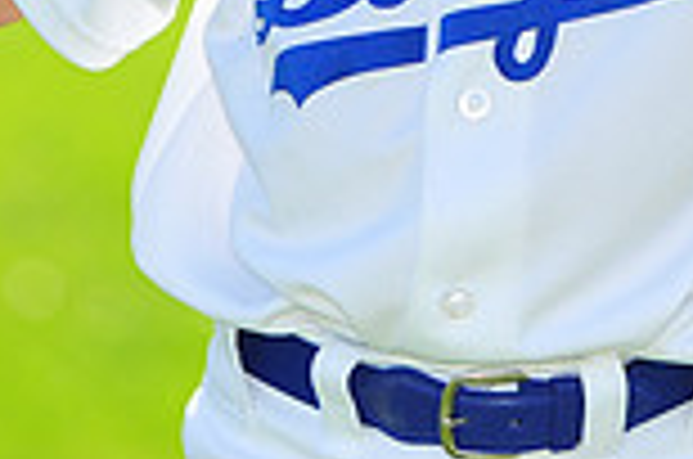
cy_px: -405
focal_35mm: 622
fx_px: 11949
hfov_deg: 3.3
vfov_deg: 2.2
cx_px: 495
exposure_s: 1/1600
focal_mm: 165
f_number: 4.5
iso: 320
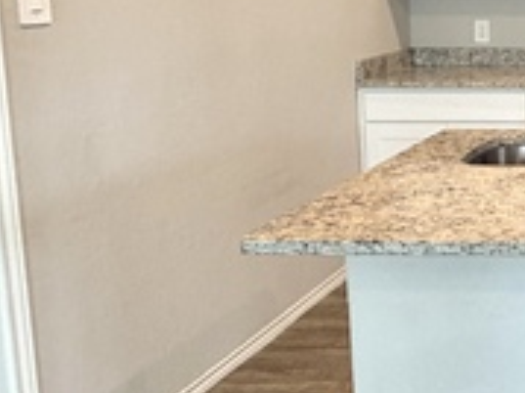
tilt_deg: -5.0
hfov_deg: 28.5
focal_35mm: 50
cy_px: 59
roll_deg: +0.6
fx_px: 758
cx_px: 739
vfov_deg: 28.2
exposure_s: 1/120
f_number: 2.2
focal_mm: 2.22
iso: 250
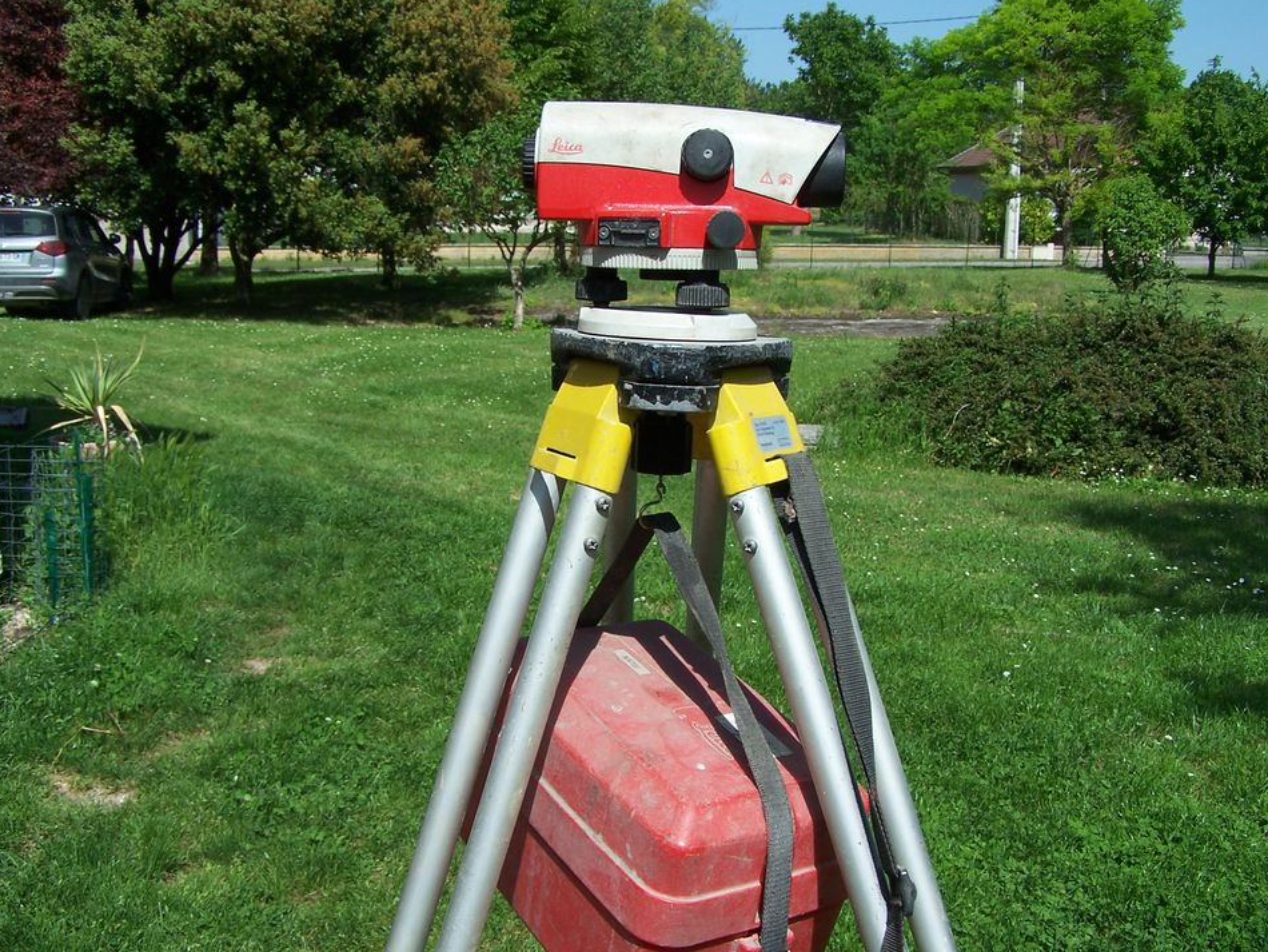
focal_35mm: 40
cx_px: 621
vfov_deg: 36.0
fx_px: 1466
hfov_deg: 46.8
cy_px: 470
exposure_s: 1/1000
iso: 80
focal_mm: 6.3
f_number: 4
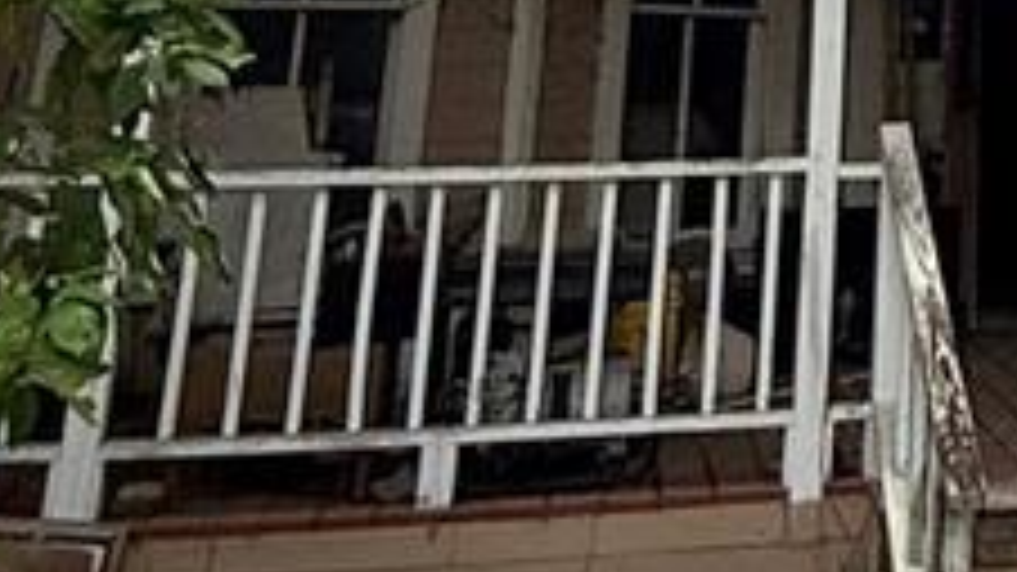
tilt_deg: +22.3
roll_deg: -0.3
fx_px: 2184
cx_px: 1170
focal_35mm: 81
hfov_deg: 24.2
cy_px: -743
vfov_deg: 12.3
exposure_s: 1/514
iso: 64
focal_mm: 2.22
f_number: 2.2
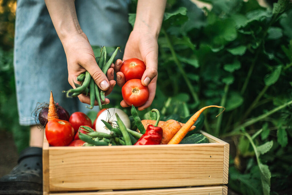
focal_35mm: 50
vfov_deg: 27.0
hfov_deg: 39.6
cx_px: 146
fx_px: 406
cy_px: 98
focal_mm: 50
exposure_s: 1/8000
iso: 1800
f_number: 1.8
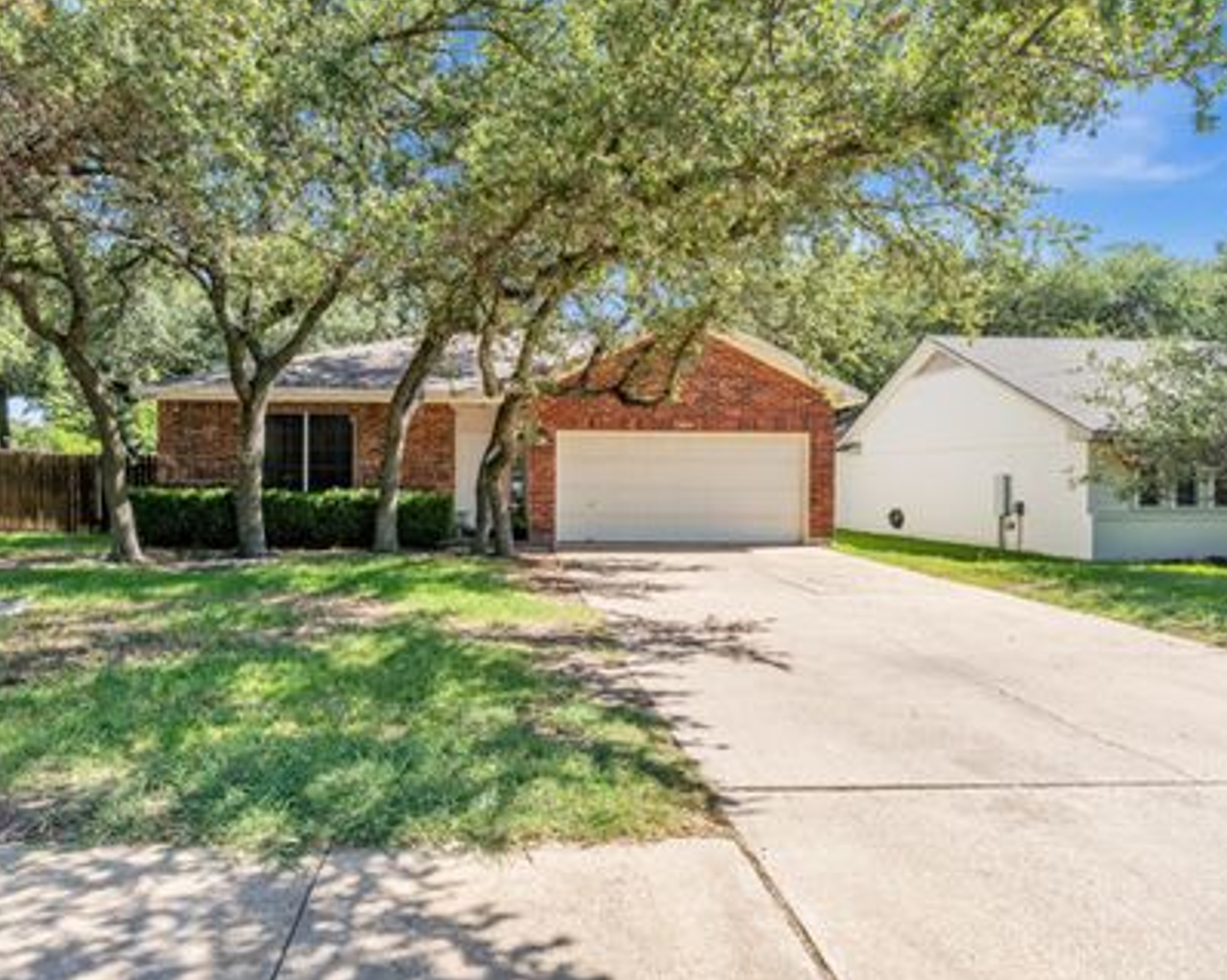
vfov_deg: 65.5
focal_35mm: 21
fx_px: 762
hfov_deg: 77.3
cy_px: 475
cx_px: 538
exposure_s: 1/800
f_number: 8
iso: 320
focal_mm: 11.9
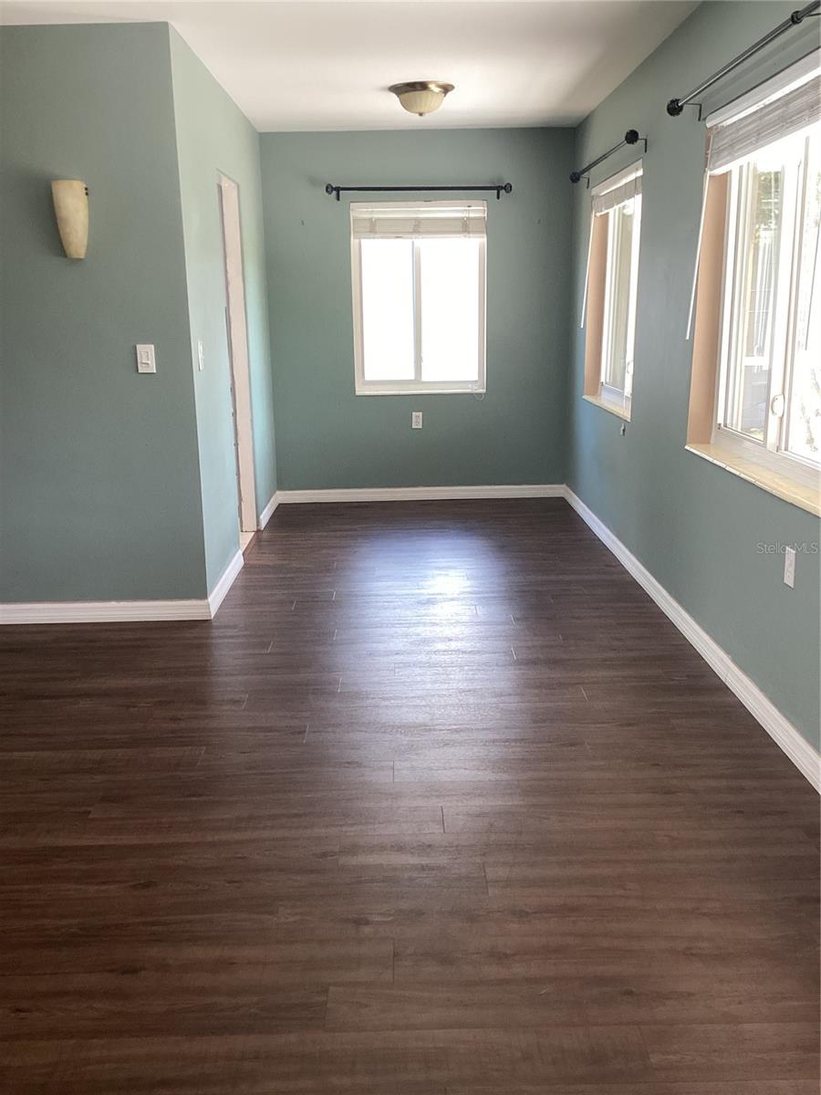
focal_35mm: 31
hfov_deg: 45.4
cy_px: 548
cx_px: 410
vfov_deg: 58.4
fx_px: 980
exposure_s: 1/60
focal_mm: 3.3
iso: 125
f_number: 2.4
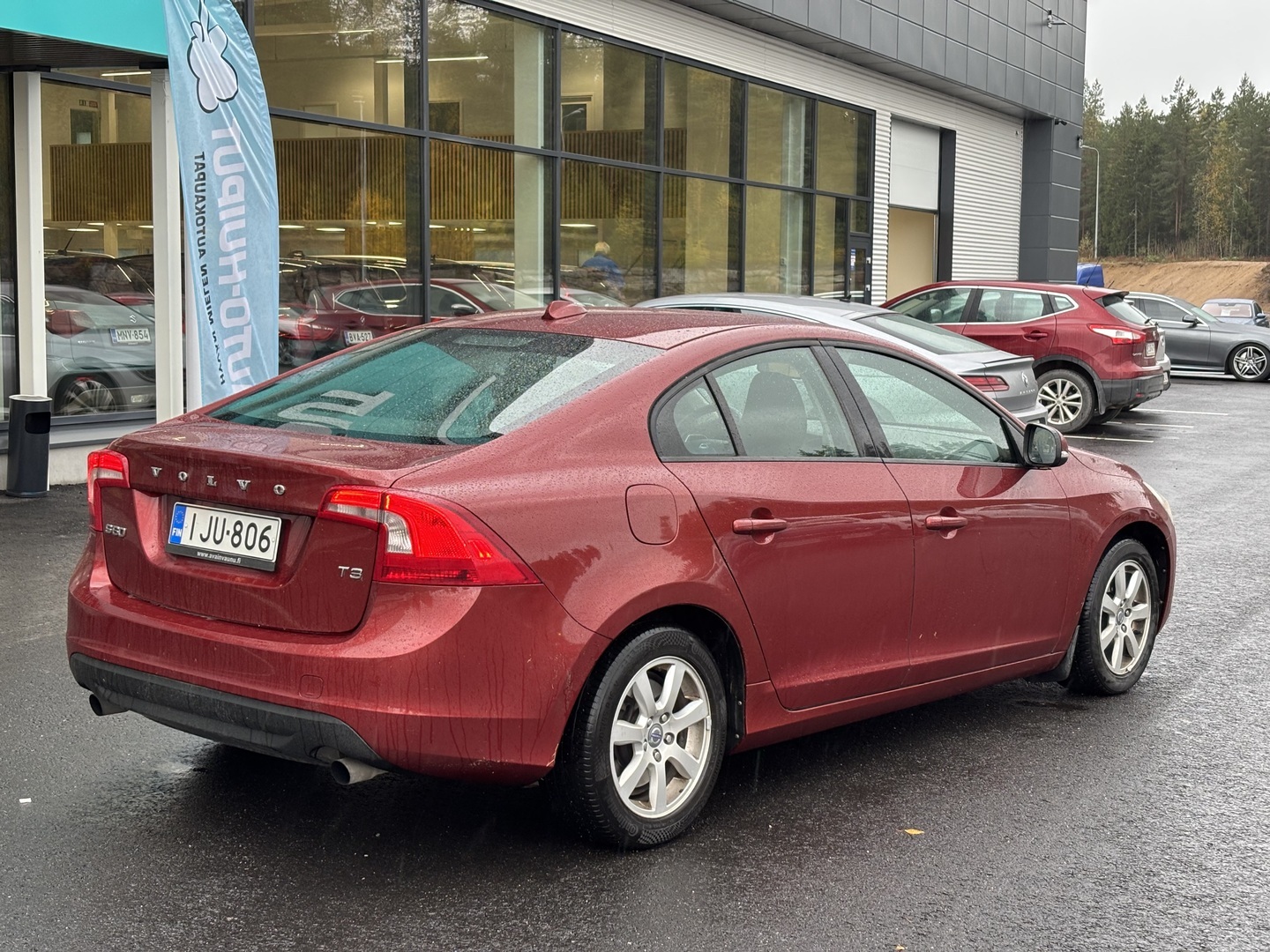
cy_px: 476
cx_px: 635
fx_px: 1908
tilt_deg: -5.3
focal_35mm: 52
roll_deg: +0.1
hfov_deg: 36.8
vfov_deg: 28.0
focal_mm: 5.96
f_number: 1.6
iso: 50
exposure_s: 1/73
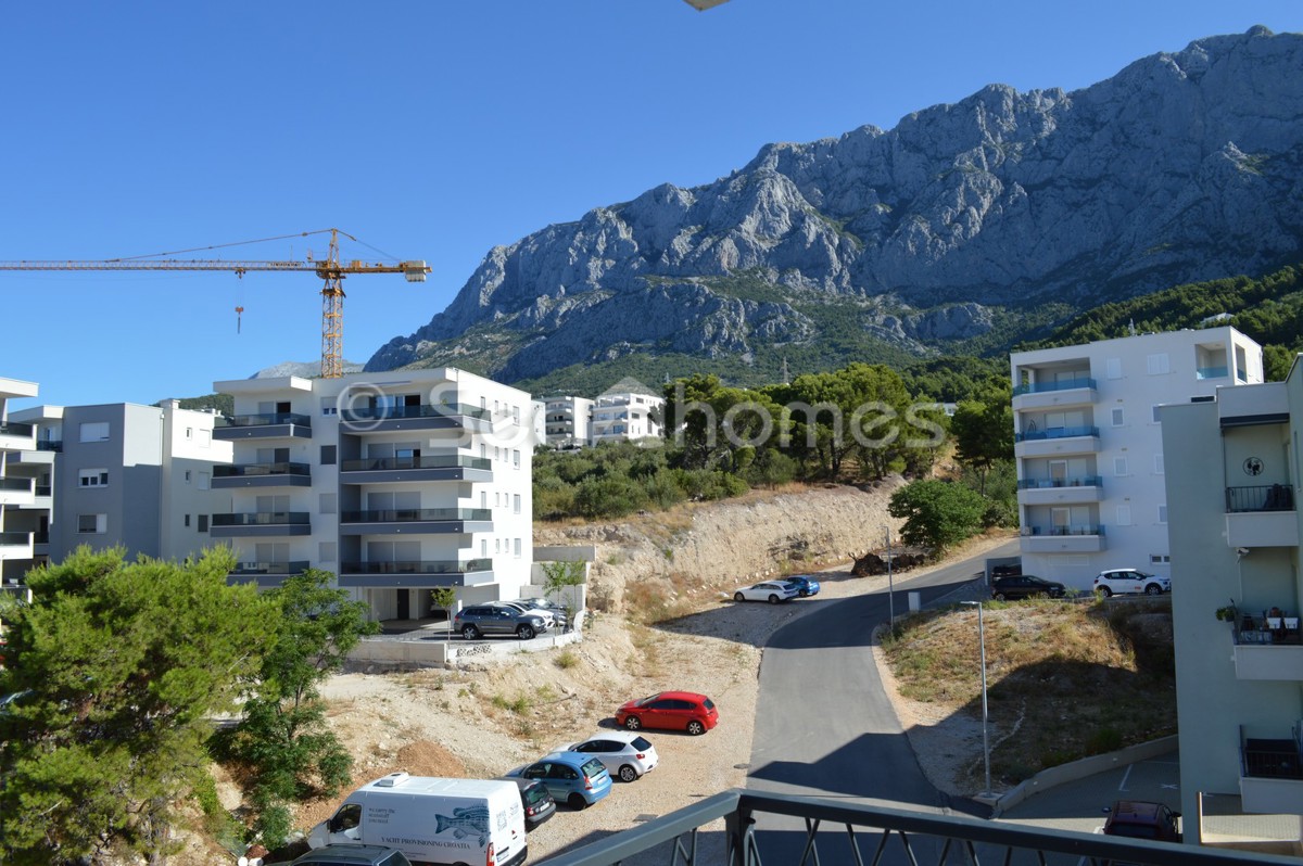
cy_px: 433
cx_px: 652
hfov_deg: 67.4
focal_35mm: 27
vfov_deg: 47.9
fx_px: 976
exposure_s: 1/250
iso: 100
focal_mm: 18
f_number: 8
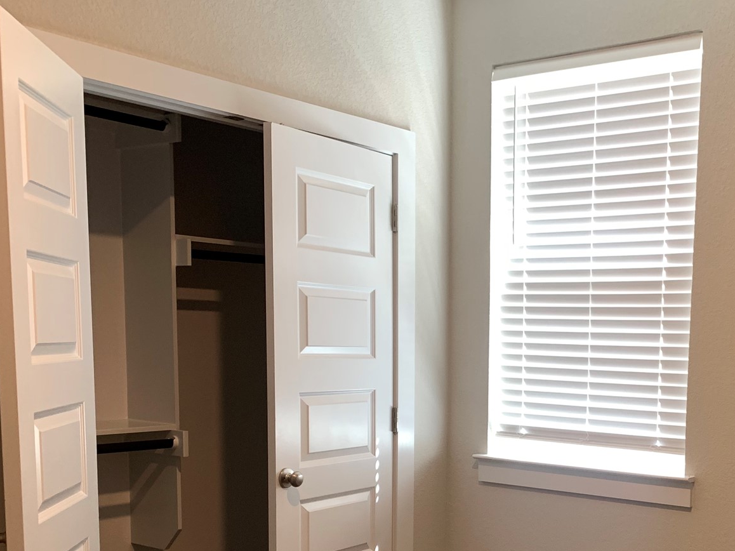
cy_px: 477
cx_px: 586
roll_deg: -2.0
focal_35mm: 46
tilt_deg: -6.1
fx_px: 977
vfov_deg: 30.4
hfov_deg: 39.6
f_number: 1.8
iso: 100
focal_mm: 4.25
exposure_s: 1/60
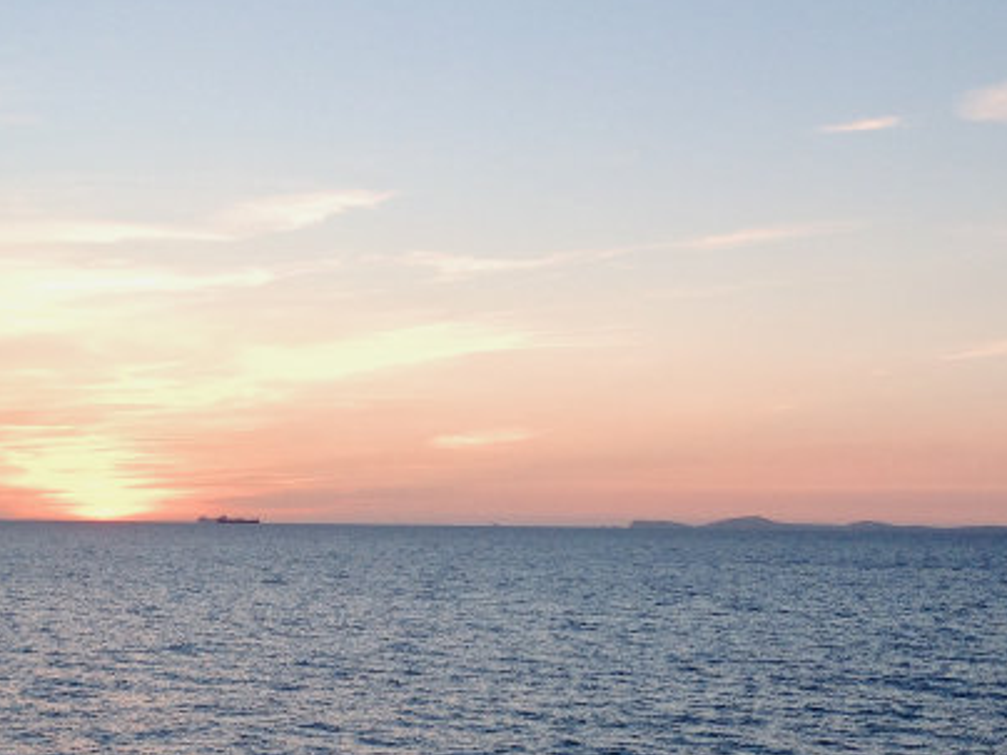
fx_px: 1455
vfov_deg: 29.1
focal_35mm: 50
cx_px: 598
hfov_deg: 38.1
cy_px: 442
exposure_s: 1/134
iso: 50
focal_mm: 4.12
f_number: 2.4
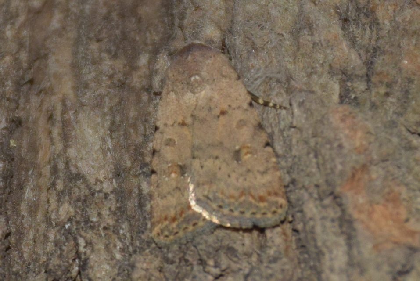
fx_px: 2452
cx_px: 210
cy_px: 140
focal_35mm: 210
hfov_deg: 9.8
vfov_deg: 6.6
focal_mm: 140
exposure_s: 1/60
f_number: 5.6
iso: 320
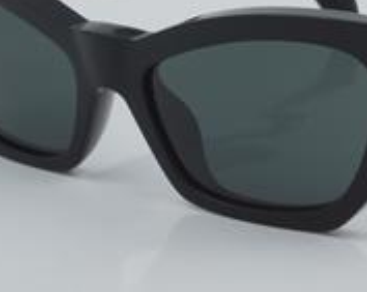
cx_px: 301
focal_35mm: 175
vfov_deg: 8.8
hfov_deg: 11.0
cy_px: 95
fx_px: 1898
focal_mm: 55
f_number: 29
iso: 100
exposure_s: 1/4
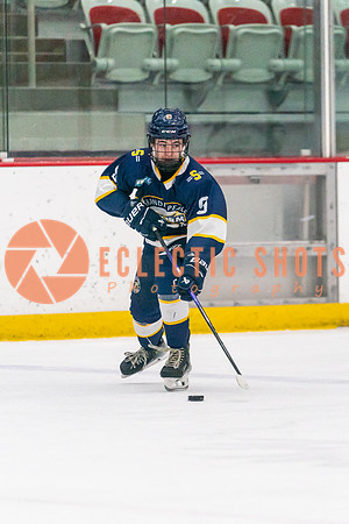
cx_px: 211
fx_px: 5720
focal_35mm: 393
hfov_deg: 3.5
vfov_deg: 5.2
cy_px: 314
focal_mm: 200
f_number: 2.8
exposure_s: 1/1600
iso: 4000
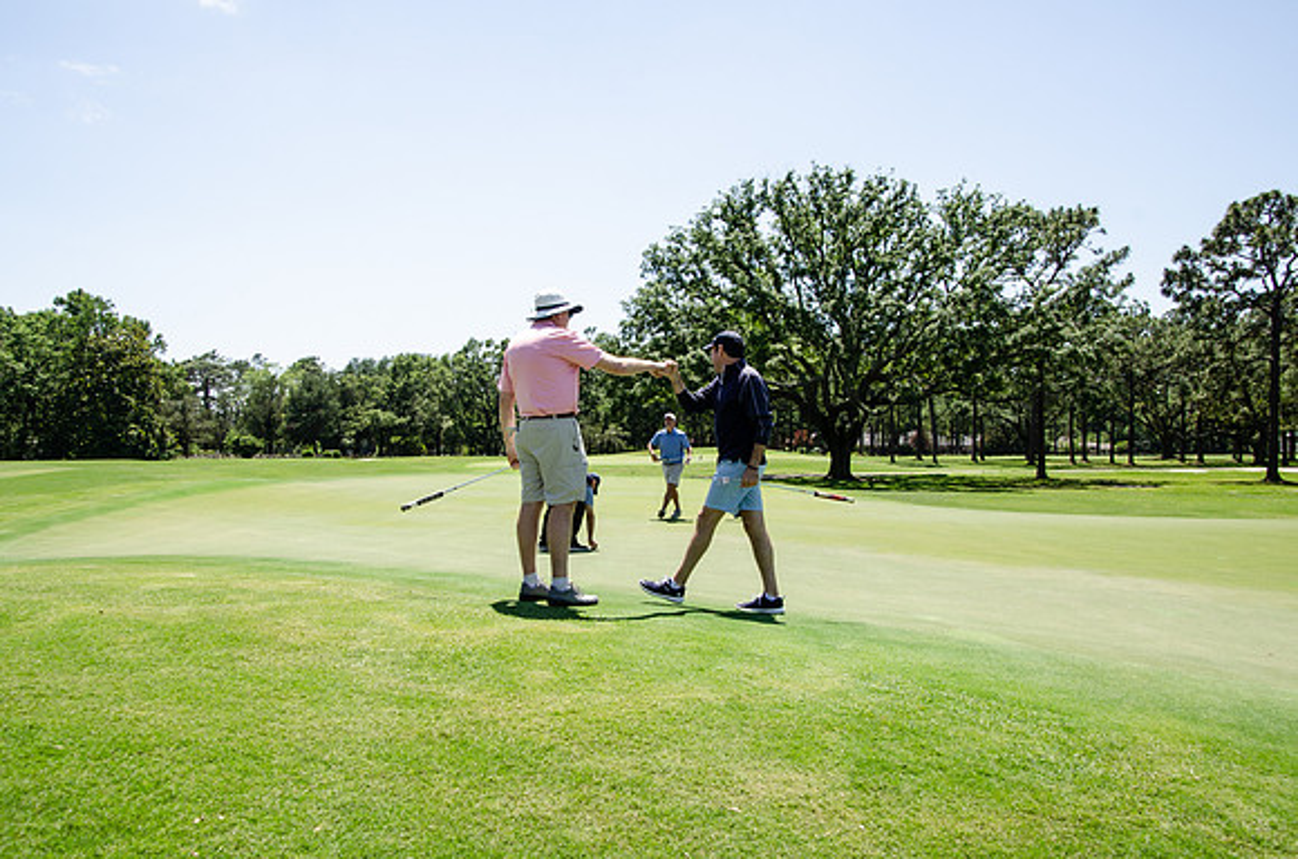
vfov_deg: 47.7
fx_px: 971
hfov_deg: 67.5
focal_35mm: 27
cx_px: 649
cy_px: 430
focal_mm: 18
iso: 400
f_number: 10
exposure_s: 1/400
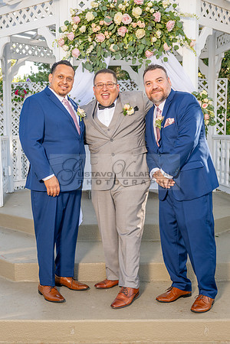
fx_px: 460
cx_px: 73
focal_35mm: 48
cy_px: 172
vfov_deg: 41.1
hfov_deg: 27.9
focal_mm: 32
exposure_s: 1/200
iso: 250
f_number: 4.5
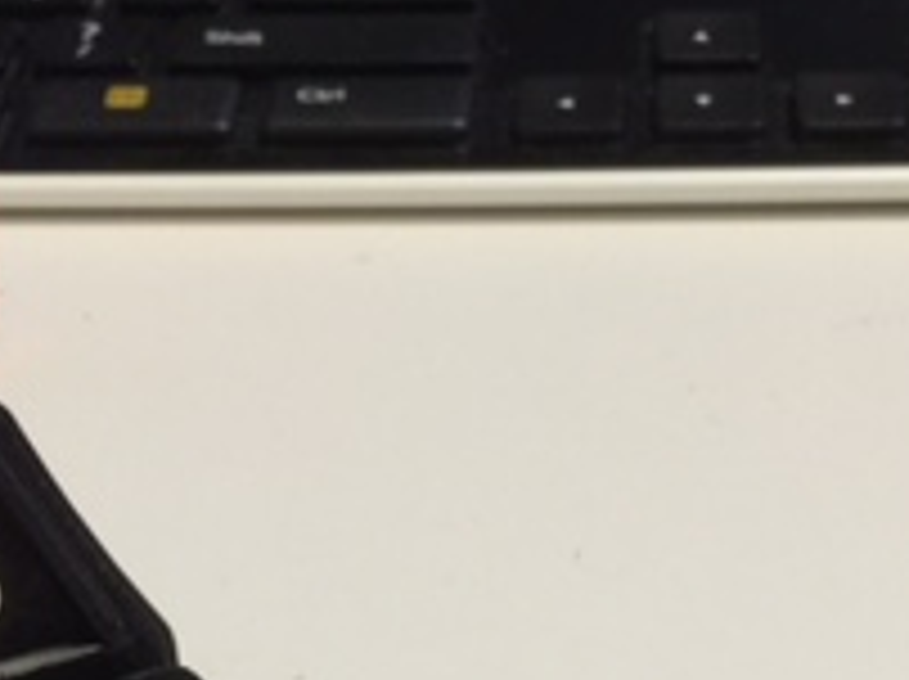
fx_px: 2413
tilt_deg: -38.9
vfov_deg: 14.9
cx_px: 472
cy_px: 1027
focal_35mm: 92
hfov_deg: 21.3
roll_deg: +2.7
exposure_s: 1/15
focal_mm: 4.15
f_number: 2.2
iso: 50
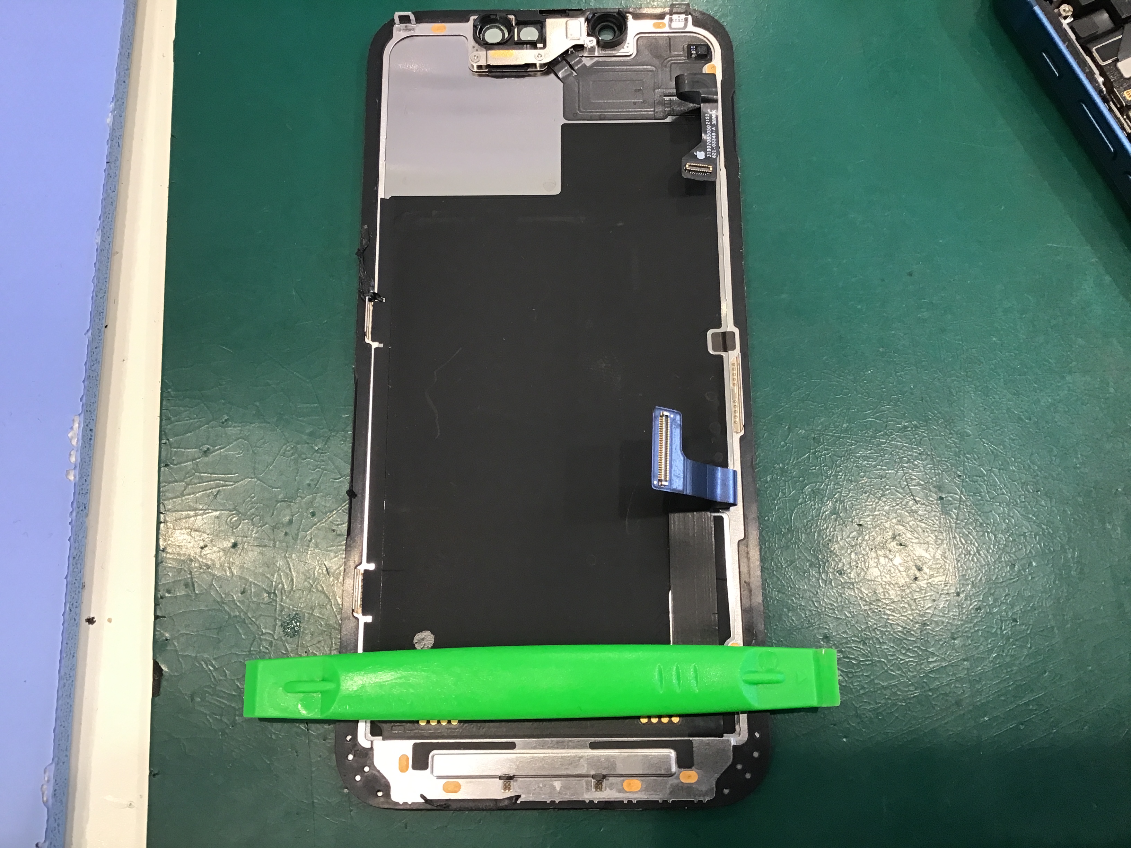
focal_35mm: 31
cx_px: 566
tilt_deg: -75.4
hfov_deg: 58.4
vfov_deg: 45.4
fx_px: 1013
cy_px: 424
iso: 64
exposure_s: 1/30
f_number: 2.4
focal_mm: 3.3
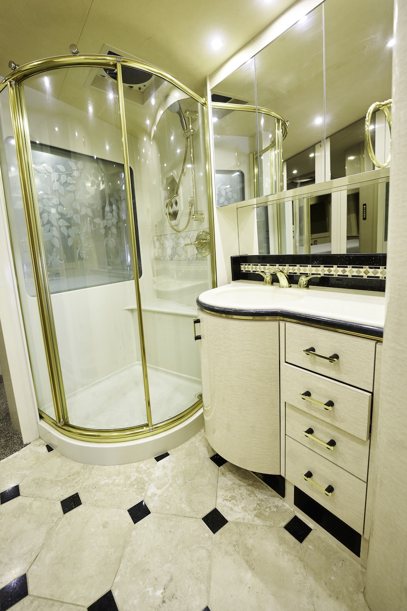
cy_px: 289
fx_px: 254
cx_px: 191
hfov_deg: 77.2
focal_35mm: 15
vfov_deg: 100.3
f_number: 2.8
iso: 1250
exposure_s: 1/40
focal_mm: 14
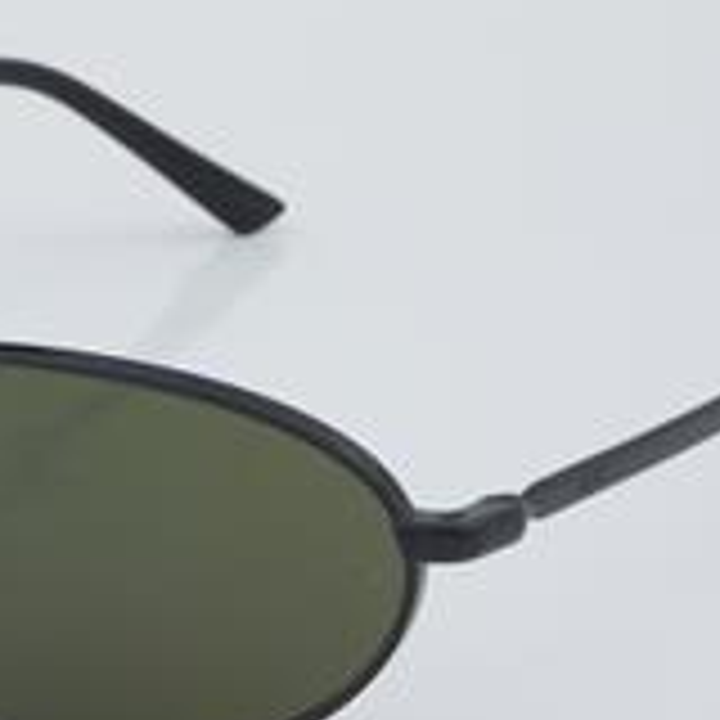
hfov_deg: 11.0
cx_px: 162
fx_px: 3742
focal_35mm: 159
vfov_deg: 11.0
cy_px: 436
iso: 100
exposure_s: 1/4
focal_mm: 50
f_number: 32
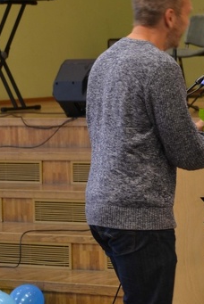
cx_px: 170
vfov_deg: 11.8
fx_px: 1476
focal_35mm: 174
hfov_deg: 7.9
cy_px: 102
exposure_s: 1/30
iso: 400
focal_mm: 50
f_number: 2.8
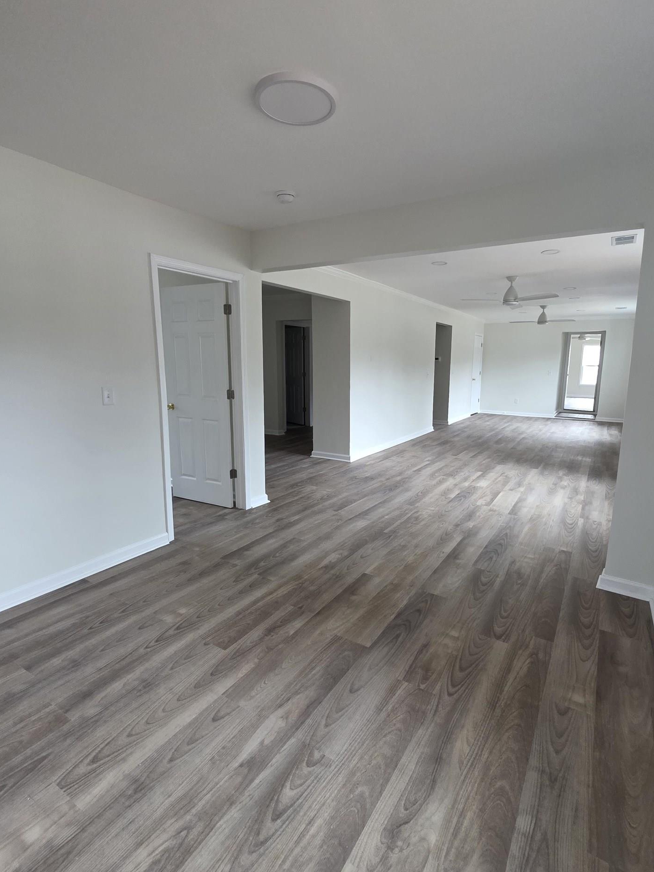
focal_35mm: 16
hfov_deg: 77.9
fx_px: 403
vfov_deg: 94.5
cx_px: 355
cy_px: 432
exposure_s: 1/60
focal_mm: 2.2
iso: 200
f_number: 1.9
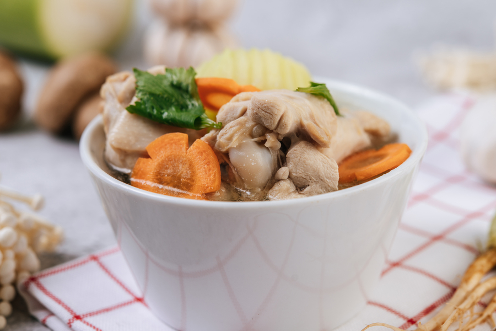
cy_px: 156
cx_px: 252
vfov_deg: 21.2
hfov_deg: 31.4
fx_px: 882
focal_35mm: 64
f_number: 5.6
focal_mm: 60
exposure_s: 1/125
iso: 100
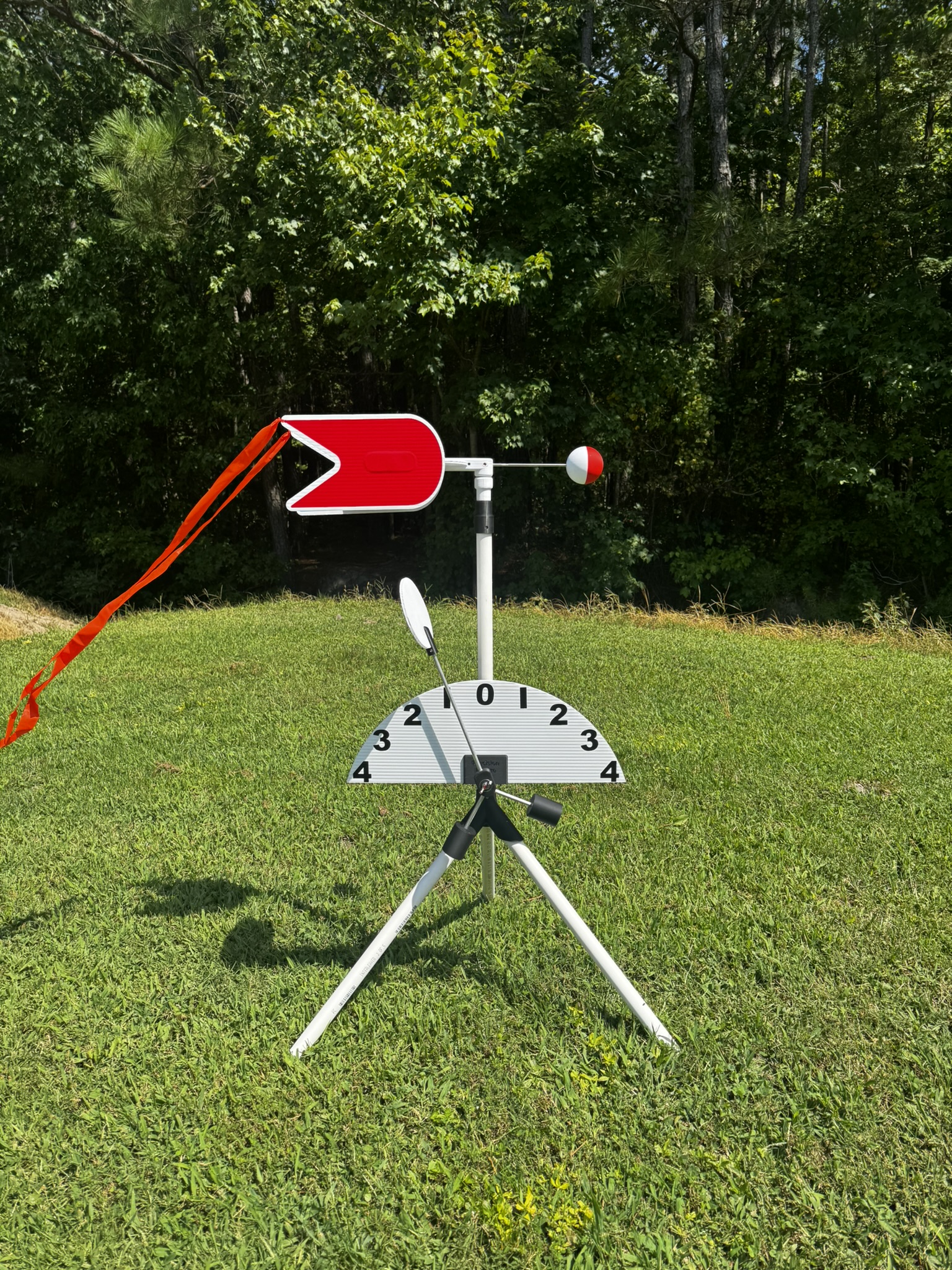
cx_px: 476
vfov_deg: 71.6
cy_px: 635
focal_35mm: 24
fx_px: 880
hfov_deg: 56.8
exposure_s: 1/2041
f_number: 1.78
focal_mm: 6.76
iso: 80
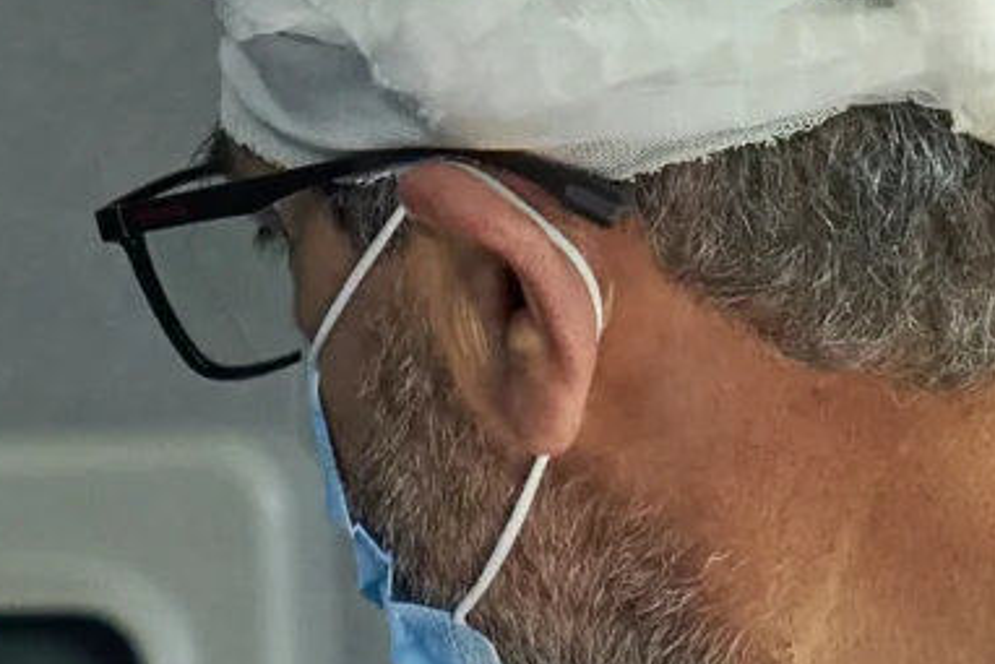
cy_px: 978
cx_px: 315
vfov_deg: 3.4
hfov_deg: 5.1
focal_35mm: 402
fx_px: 11114
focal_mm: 40
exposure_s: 1/250
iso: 640
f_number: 2.8
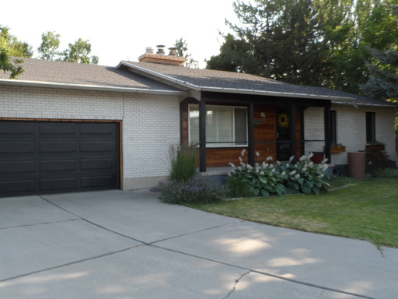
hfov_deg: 59.5
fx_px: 345
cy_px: 142
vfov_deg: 46.8
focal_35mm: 30
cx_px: 162
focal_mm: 4
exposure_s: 1/250
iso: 80
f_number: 3.2
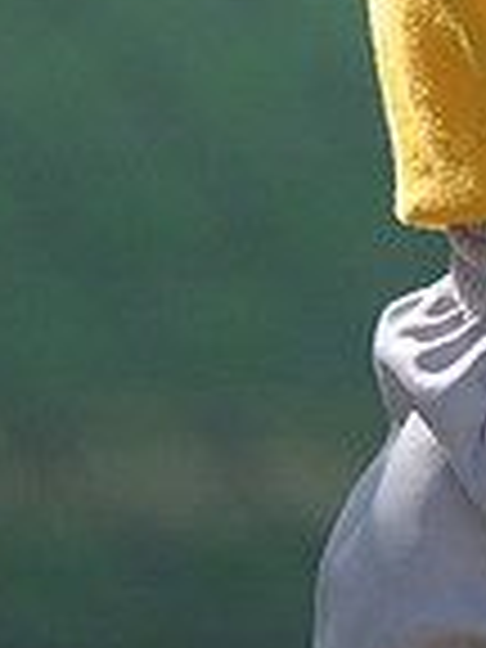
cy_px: -567
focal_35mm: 1913
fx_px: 35811
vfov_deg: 1.0
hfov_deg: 0.8
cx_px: 736
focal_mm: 330
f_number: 4
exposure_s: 1/2000
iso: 640
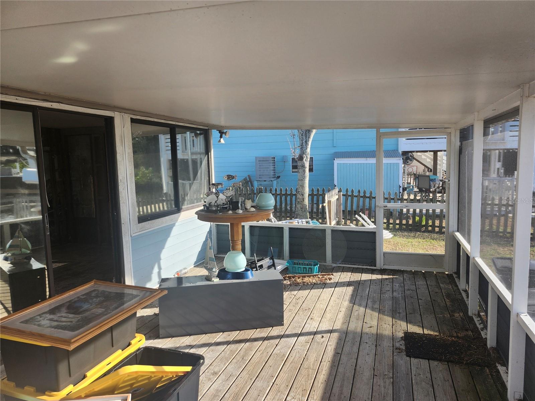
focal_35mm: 23
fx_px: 355
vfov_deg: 58.9
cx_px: 268
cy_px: 200
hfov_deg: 73.9
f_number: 1.8
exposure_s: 1/300
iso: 25
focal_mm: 5.54
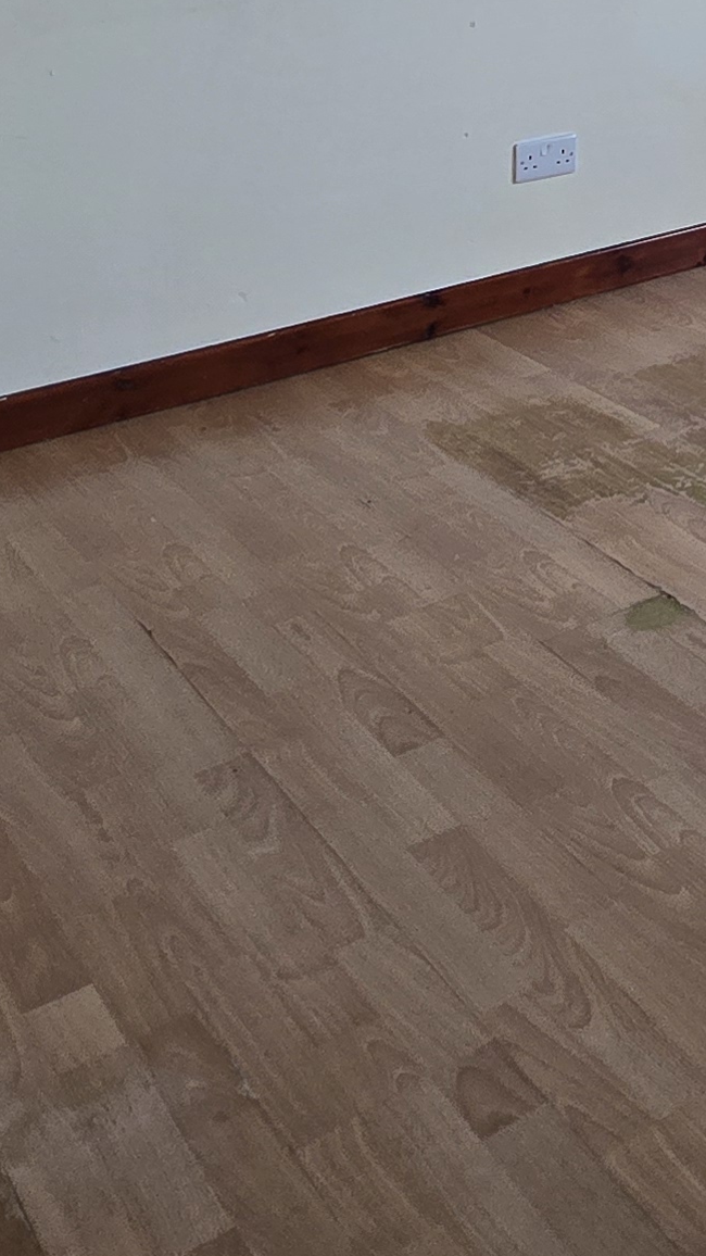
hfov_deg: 20.7
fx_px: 1631
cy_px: -331
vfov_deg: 32.7
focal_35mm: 49
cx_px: 1072
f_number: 2.2
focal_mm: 2.2
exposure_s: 1/50
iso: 64
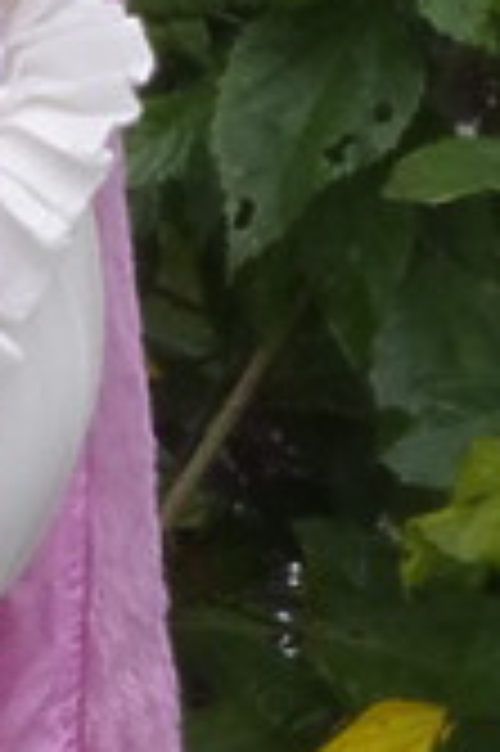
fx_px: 10959
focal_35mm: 525
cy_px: -639
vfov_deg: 3.9
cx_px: -761
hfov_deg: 2.6
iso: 2000
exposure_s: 1/20
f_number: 5.6
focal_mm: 50
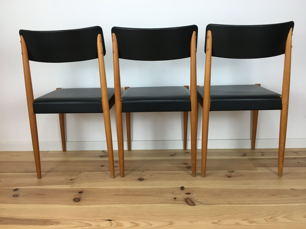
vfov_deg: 48.2
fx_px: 256
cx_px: 153
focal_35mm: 29
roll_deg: +1.8
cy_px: 114
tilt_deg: -14.0
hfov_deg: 61.7
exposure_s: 1/33
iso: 32
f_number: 2.2
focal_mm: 4.15
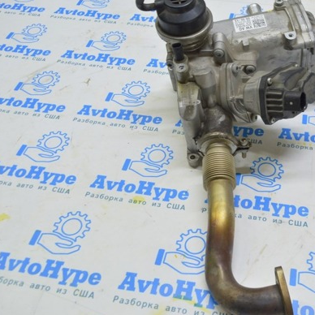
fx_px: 432
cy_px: 158
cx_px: 224
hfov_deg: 39.3
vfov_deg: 40.0
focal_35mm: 42
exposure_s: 1/20
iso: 400
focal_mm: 20
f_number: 5.6
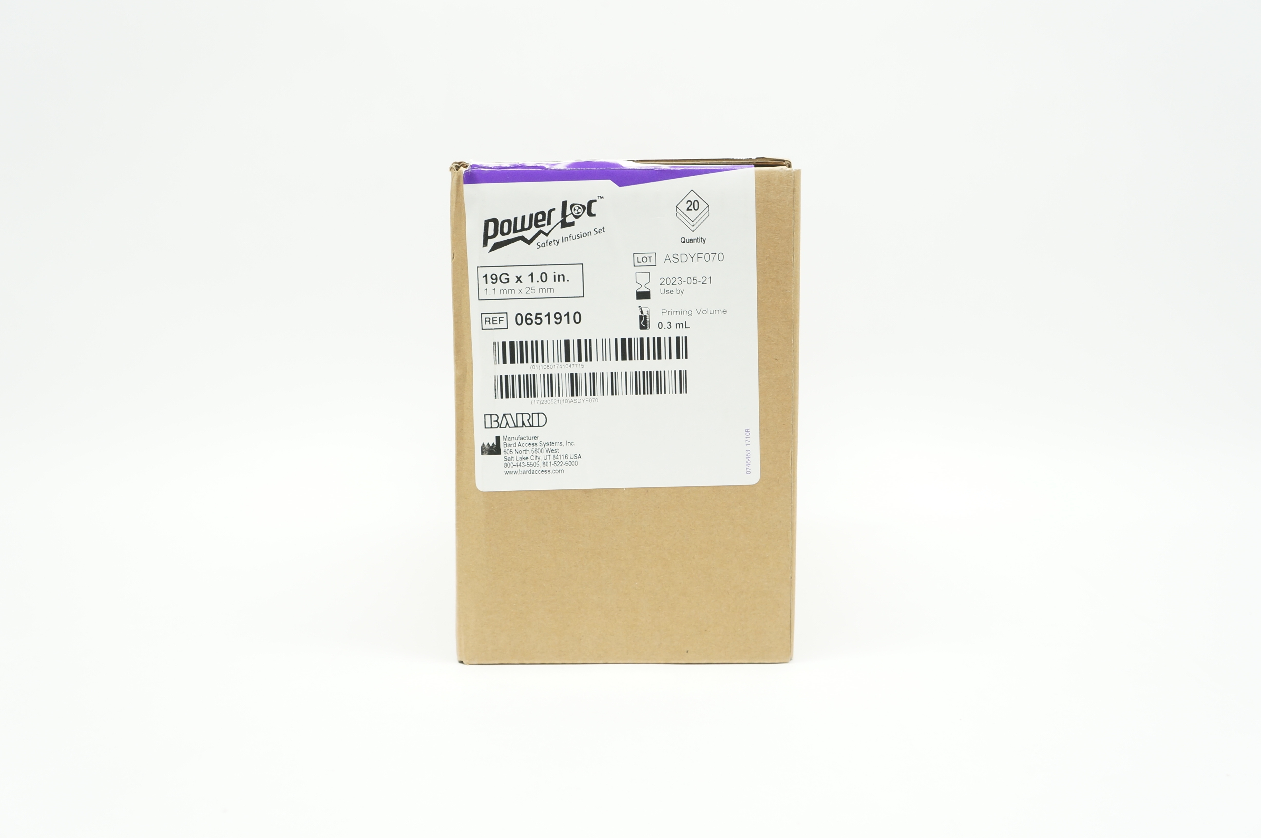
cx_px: 630
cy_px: 419
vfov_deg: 32.9
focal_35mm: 40
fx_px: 1417
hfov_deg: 48.0
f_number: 5
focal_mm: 27
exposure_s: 1/50
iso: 400
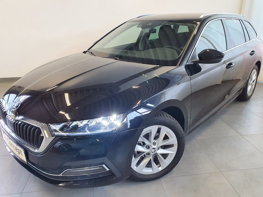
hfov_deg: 65.3
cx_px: 132
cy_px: 97
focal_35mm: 27
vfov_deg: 51.4
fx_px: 205
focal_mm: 4.32
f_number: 2.4
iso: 320
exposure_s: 1/50
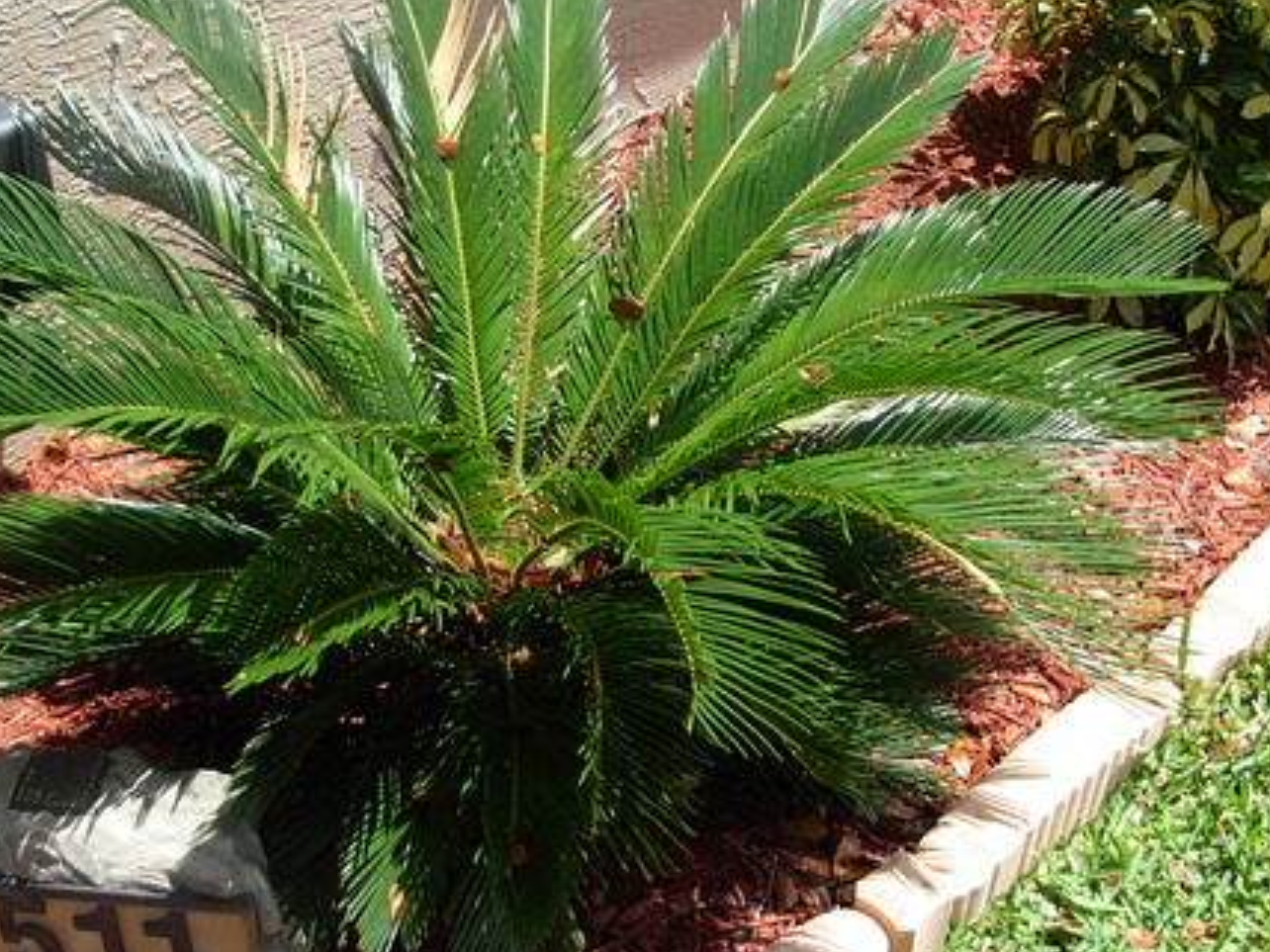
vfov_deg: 30.2
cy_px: 429
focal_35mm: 48
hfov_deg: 39.6
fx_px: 1761
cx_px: 546
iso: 79
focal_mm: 6.3
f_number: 2.9
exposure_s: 1/497
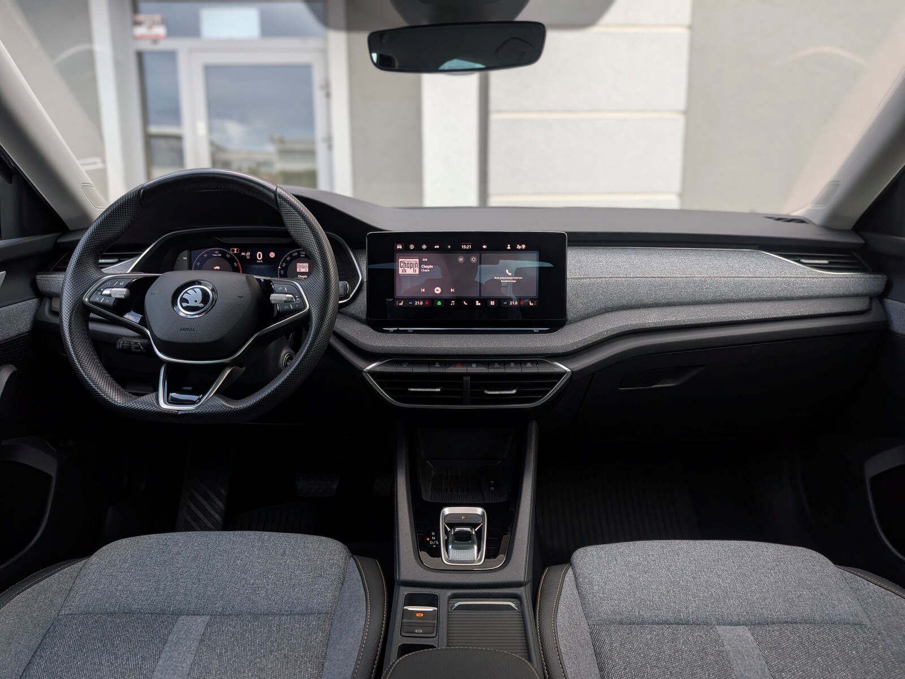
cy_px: 340
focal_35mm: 24
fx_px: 627
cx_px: 452
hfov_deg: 71.6
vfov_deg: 56.8
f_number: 1.7
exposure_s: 1/190
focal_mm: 4.53
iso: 30
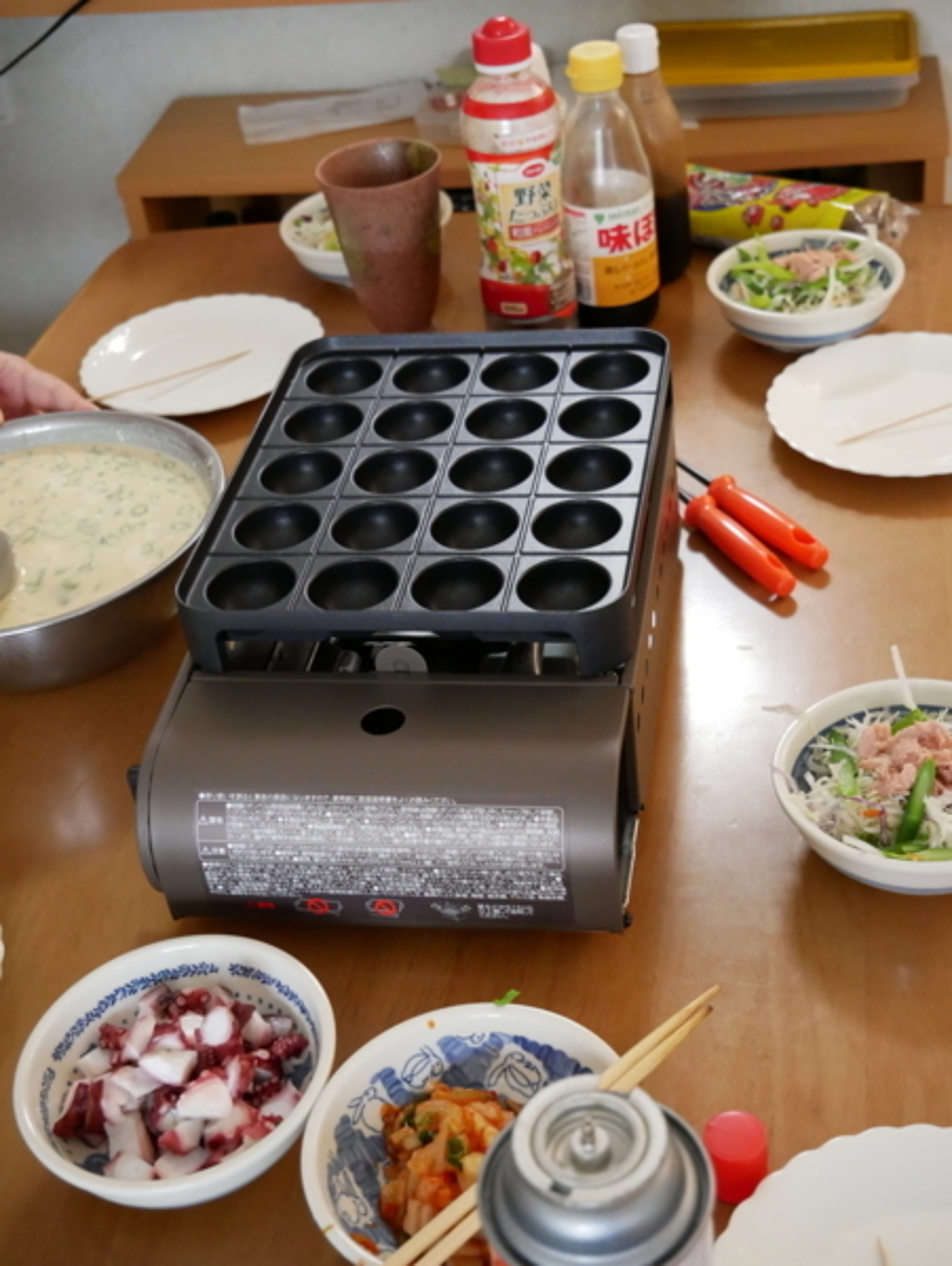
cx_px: 476
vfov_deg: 38.2
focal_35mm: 50
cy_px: 633
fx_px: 1831
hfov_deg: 29.1
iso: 3200
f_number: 4.5
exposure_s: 1/60
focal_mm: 25
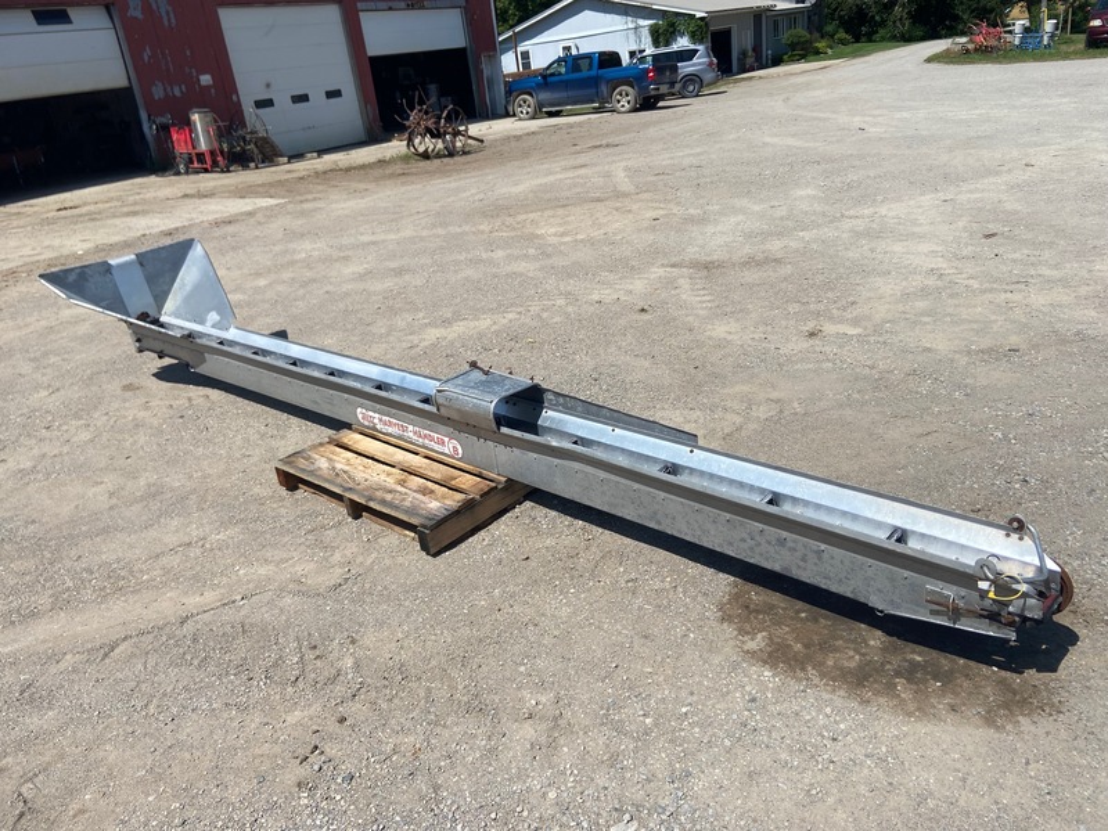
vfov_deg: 53.1
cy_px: 416
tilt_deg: -24.1
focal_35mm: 26
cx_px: 554
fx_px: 832
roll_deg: +8.9
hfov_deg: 67.3
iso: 32
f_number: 1.8
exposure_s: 1/4808
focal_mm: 4.25
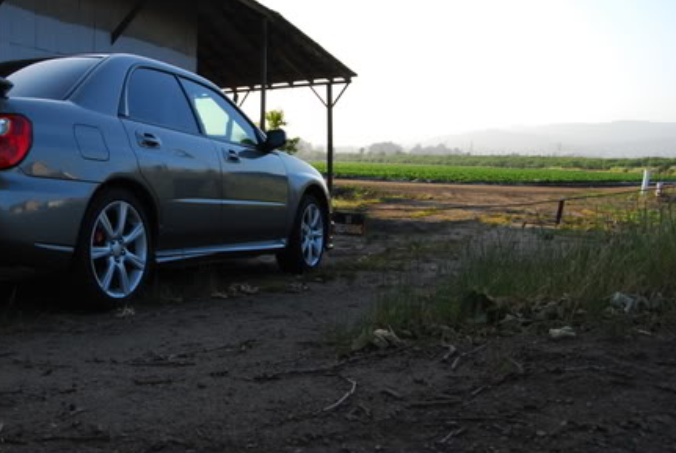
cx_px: 184
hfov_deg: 46.9
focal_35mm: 40
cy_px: 157
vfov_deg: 33.3
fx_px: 752
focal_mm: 18
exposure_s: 1/250
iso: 400
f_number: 8
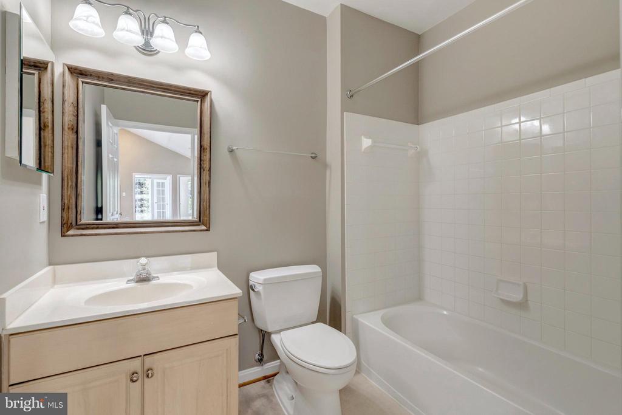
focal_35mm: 16
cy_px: 208
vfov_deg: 73.8
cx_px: 311
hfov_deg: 96.7
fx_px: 276
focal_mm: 16
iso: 1250
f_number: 8
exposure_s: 1/20
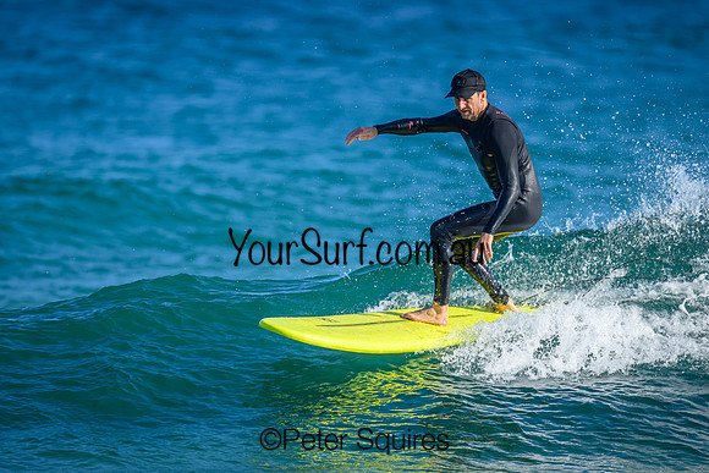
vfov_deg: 1.6
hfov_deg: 2.5
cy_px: 225
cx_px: 372
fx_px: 16558
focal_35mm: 841
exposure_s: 1/2000
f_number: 6.3
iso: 560
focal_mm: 800
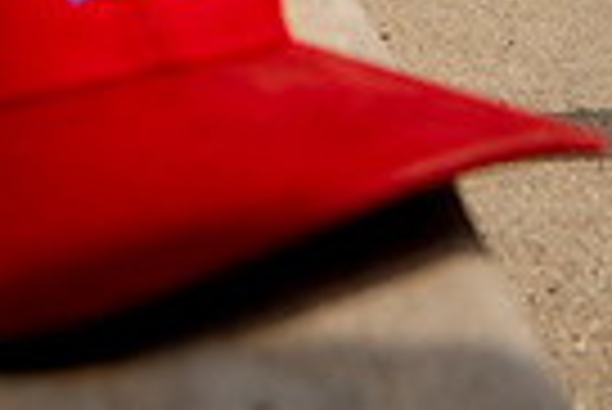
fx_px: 1804
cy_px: -518
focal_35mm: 106
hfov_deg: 19.0
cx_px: 94
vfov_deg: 11.2
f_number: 8
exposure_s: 1/250
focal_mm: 32
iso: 50
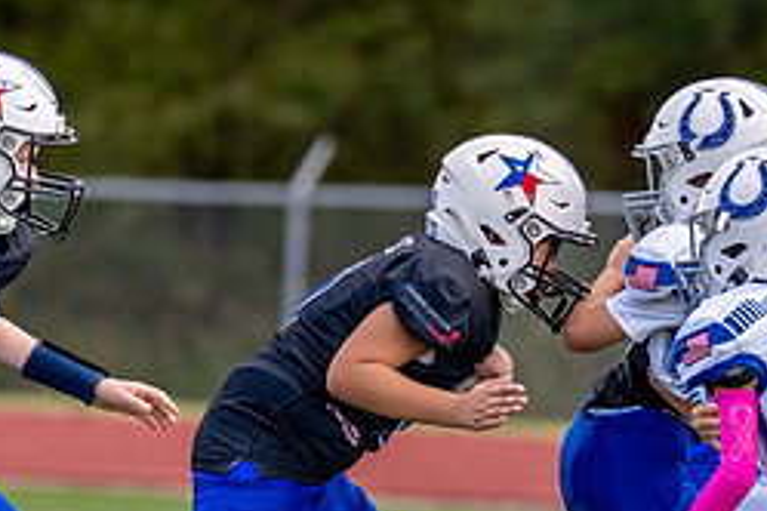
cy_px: 290
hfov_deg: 2.5
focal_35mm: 822
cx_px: 506
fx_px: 17512
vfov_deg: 1.7
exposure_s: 1/2500
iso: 250
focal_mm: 200
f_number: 2.8
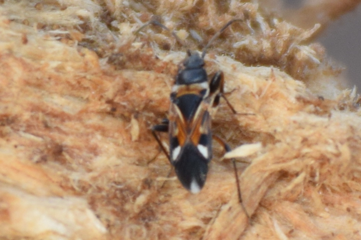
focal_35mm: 195
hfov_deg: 10.5
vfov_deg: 7.0
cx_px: 180
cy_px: 120
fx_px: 1955
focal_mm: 130
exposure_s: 1/200
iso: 400
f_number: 5.6
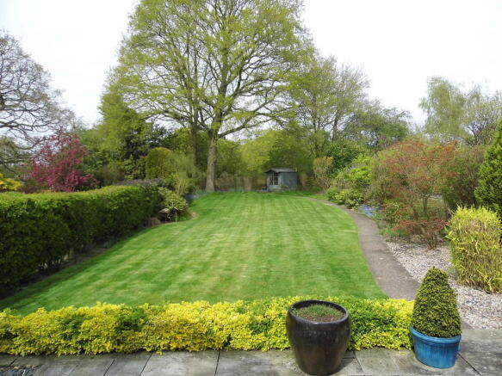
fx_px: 362
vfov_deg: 54.9
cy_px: 188
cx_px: 251
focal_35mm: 25
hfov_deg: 69.4
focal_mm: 4.5
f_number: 3
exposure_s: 1/800
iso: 100
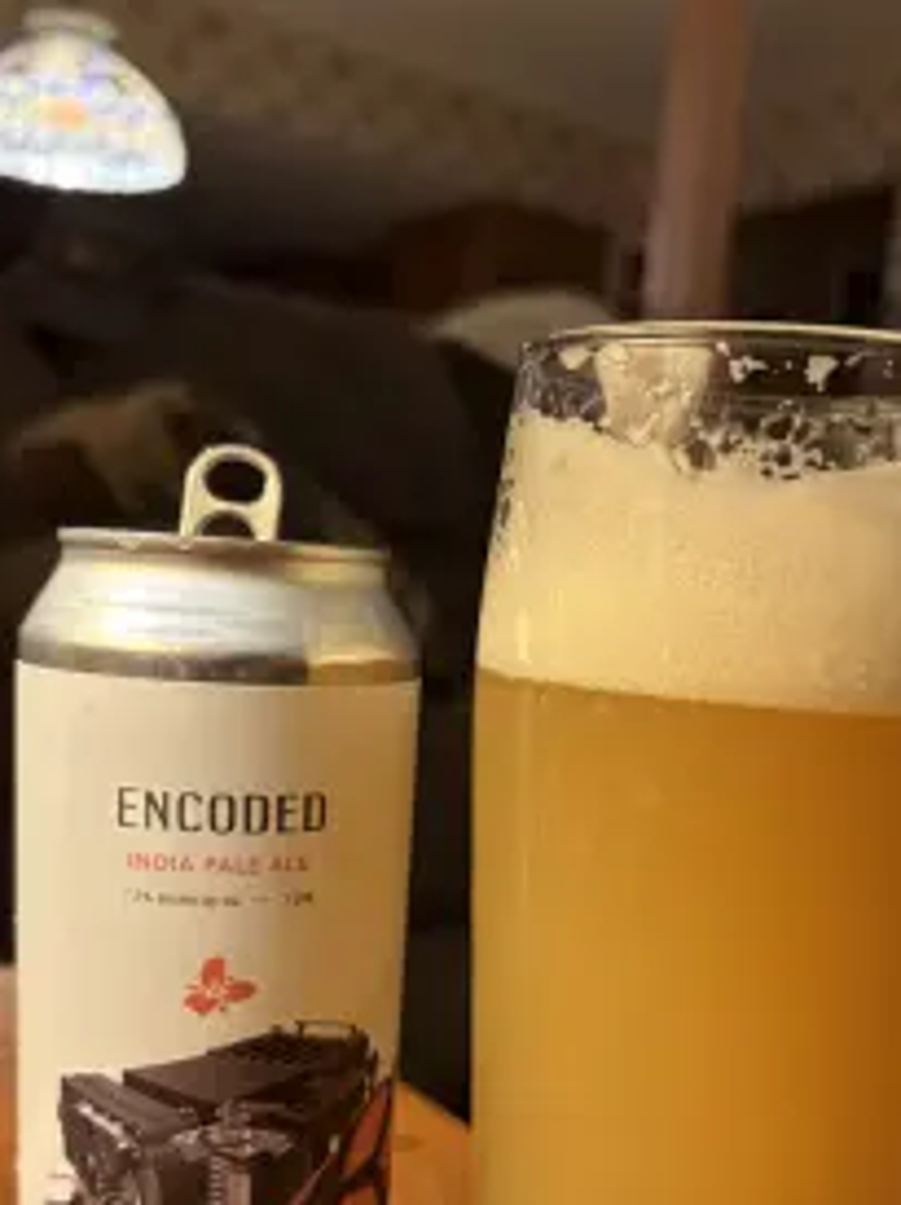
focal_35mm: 38
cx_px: 470
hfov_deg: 37.7
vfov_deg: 47.6
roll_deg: -4.0
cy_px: 871
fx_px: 1321
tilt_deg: -12.4
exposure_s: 1/60
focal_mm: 5.96
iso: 200
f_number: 1.6
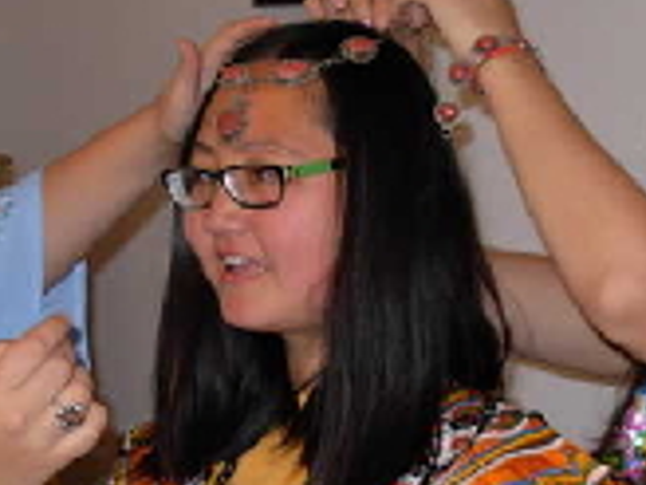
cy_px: 355
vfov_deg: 13.3
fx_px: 2071
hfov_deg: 17.7
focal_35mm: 111
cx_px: 209
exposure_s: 1/22.6
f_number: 2.9
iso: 79
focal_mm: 6.3
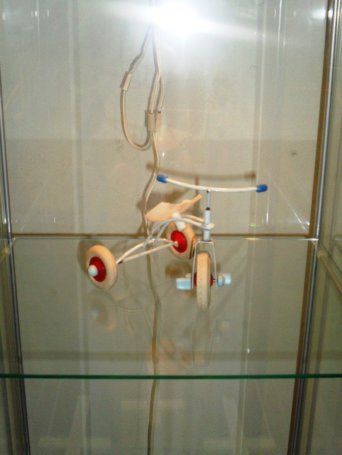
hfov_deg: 29.7
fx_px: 645
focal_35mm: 49
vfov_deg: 38.9
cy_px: 228
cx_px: 171
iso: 200
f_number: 3.9
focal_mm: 8.7
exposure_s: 1/45
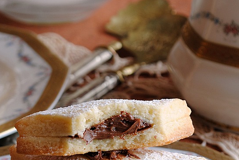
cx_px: 92
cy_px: 154
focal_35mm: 181
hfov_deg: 11.3
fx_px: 1204
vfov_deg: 7.6
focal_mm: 55
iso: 100
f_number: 9
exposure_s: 1/1.6
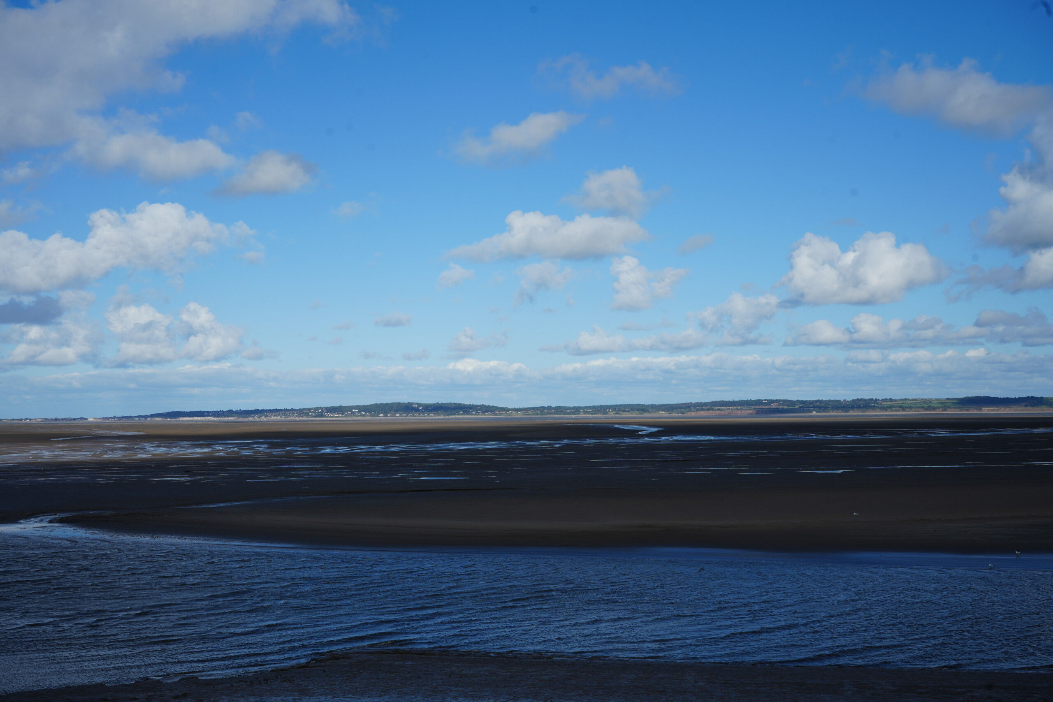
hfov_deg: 44.5
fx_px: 1287
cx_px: 526
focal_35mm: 44
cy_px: 351
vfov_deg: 30.5
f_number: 11
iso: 100
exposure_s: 1/320
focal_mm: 44
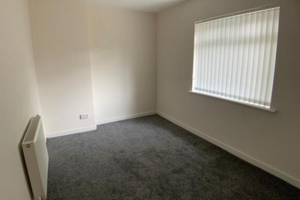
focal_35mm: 31
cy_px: 96
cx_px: 152
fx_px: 258
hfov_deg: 60.3
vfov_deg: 42.3
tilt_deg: -13.2
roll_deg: +0.9
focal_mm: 3
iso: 100
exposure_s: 1/60
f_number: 1.8
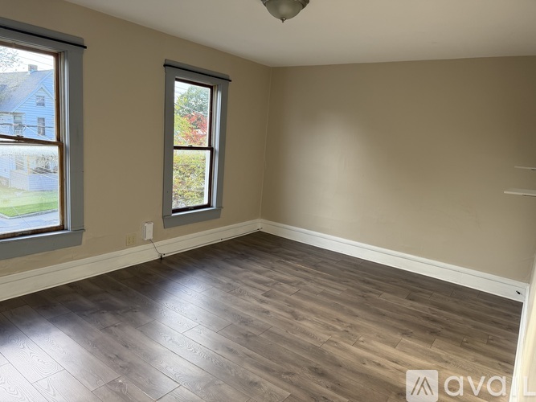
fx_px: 372
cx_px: 268
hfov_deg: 71.6
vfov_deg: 56.8
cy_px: 201
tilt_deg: -10.2
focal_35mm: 24
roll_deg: -4.2
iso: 125
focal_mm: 6.76
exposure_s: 1/193
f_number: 1.78
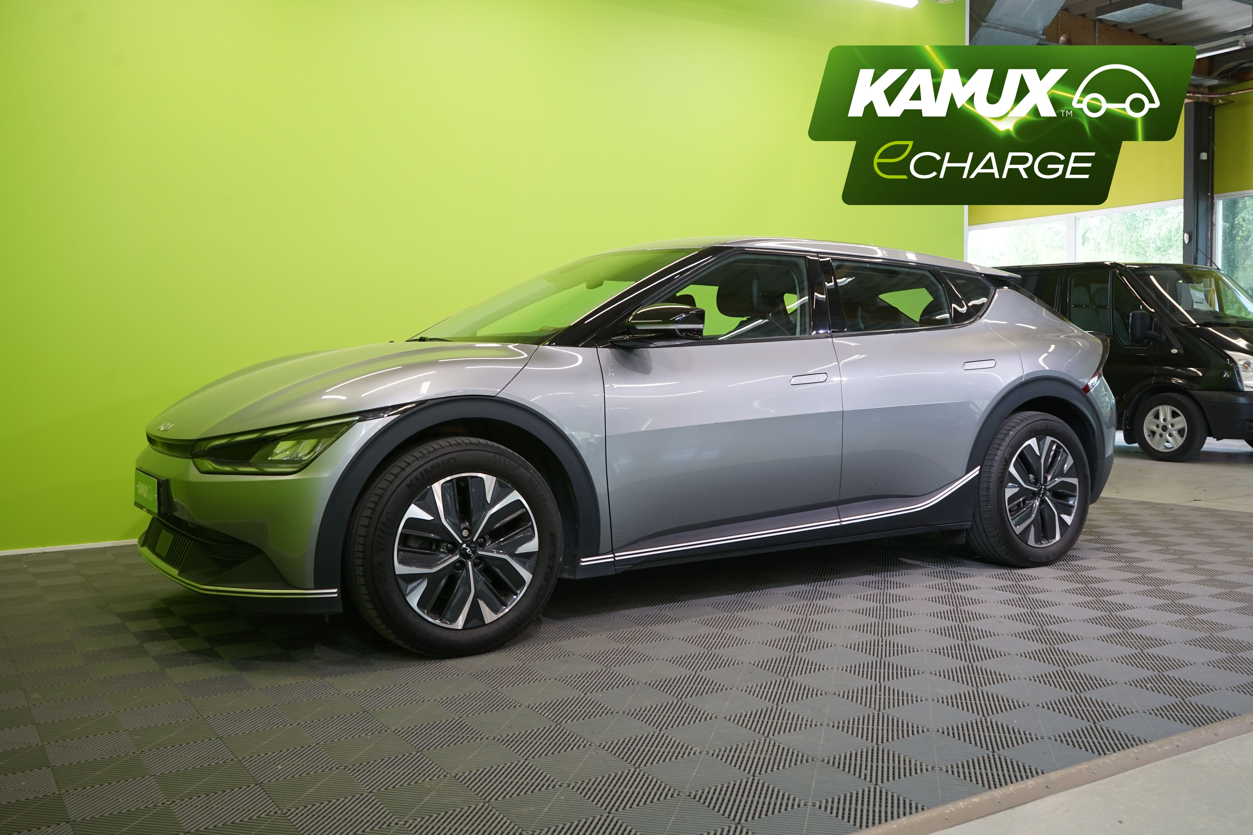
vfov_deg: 41.1
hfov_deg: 58.7
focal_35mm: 32
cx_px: 626
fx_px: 1114
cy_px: 418
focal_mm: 32
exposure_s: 1/30
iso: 500
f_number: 6.3
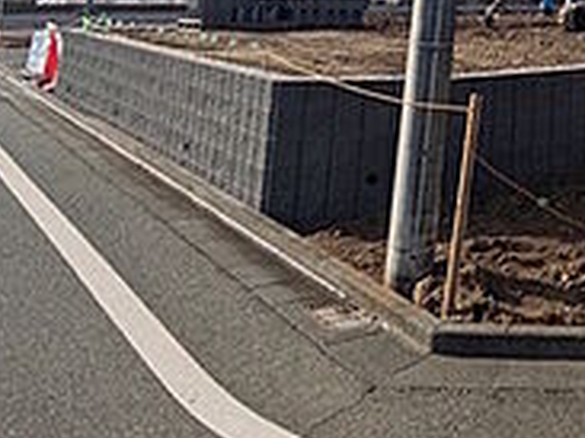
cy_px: -137
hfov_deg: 34.9
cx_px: 659
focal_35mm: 46
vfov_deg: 26.5
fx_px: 777
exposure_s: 1/2747
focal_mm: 1.83
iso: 49
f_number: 2.2
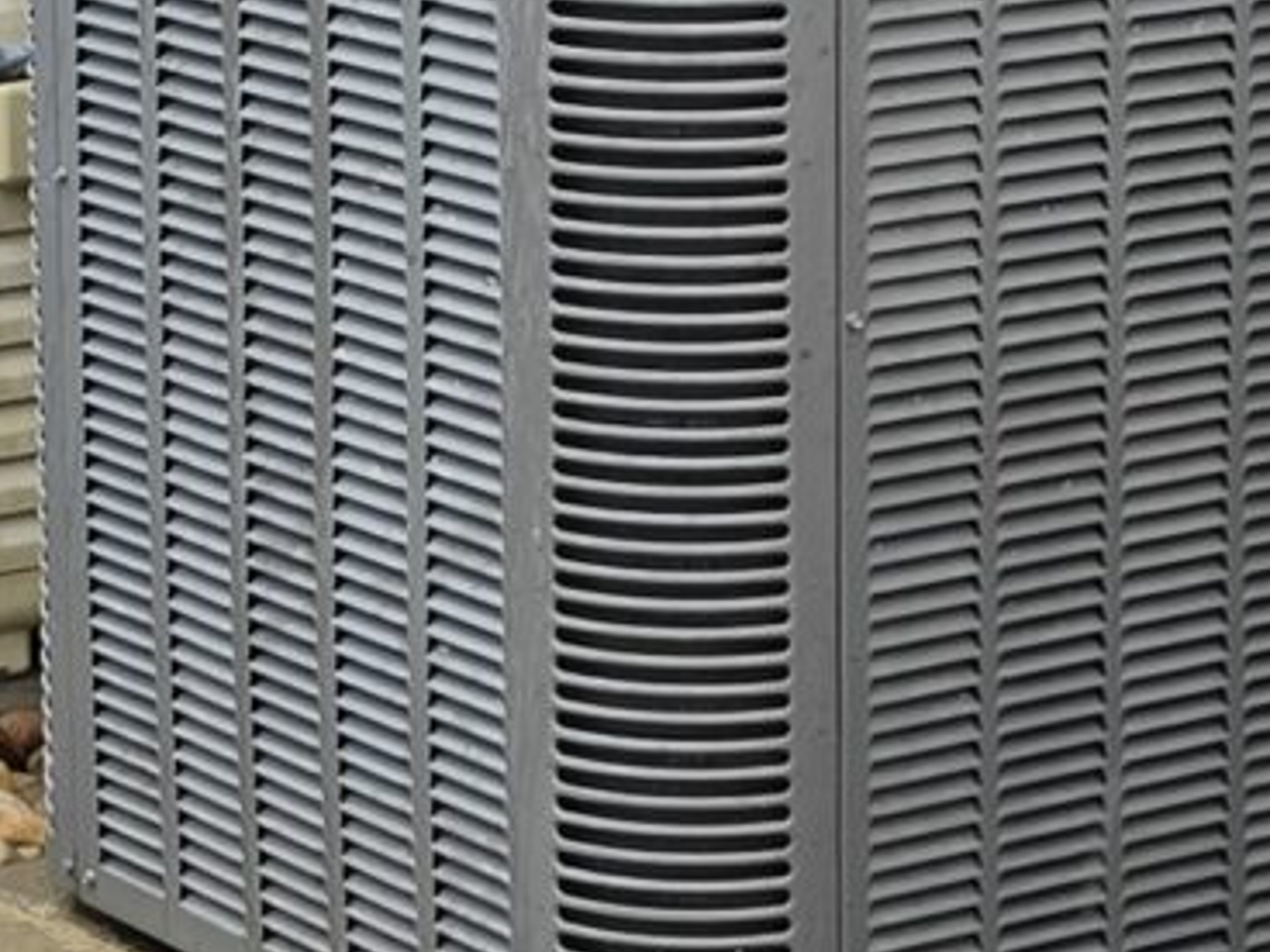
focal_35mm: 160
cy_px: 193
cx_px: 514
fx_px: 5870
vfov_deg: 9.3
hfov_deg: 12.3
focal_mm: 6.3
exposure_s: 1/335
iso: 12
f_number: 1.7
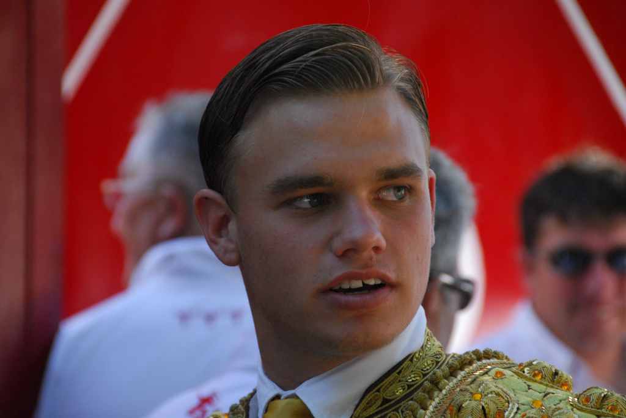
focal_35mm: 300
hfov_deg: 6.9
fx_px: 5222
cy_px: 209
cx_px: 313
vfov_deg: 4.6
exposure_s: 1/500
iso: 1000
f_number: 5.6
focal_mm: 200
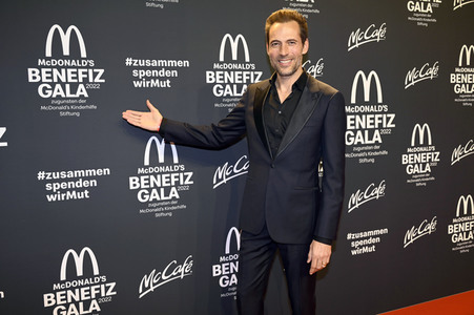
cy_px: 158
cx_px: 237
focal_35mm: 35
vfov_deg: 37.8
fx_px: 460
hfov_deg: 54.5
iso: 500
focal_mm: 35
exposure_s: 1/60
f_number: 6.3
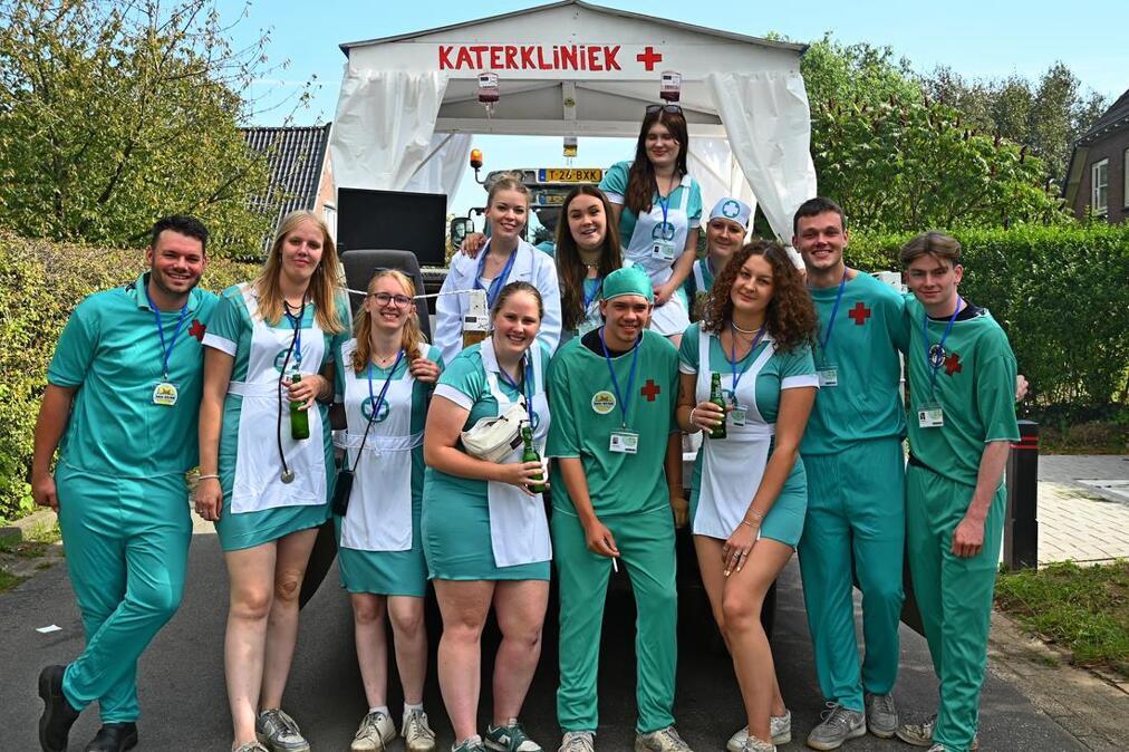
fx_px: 1160
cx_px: 564
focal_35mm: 37
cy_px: 376
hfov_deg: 51.9
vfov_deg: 35.9
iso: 110
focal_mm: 25
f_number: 5.6
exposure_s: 1/250
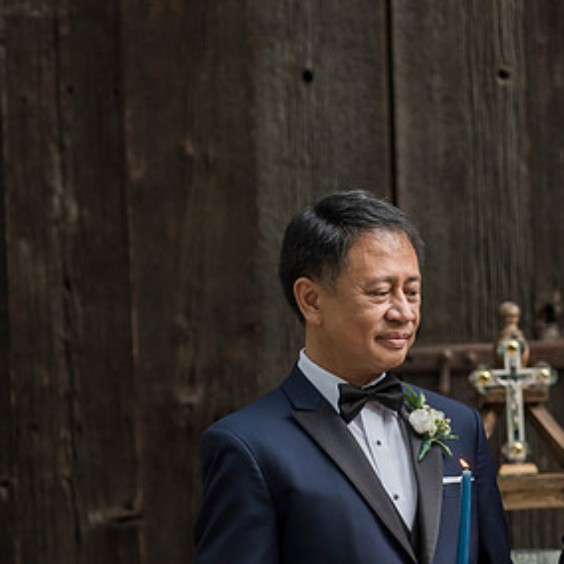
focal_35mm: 269
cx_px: 472
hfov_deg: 6.5
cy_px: 368
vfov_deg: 6.5
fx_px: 4959
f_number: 3.5
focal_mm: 150
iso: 800
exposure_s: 1/640
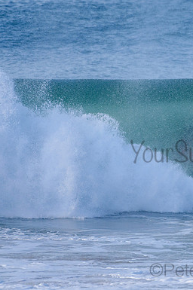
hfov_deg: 1.2
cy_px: 145
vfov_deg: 1.8
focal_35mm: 1131
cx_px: 208
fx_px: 9111
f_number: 5.6
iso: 450
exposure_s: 1/2000
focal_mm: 500
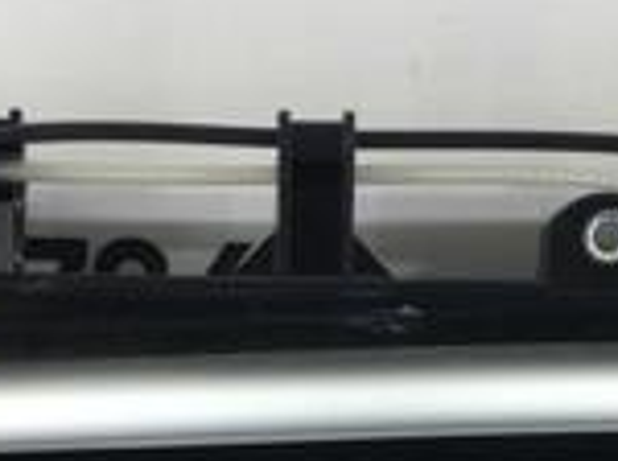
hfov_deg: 15.9
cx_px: 272
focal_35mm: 124
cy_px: 827
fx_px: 2210
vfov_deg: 11.1
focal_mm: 4.15
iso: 25
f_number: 2.2
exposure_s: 1/50
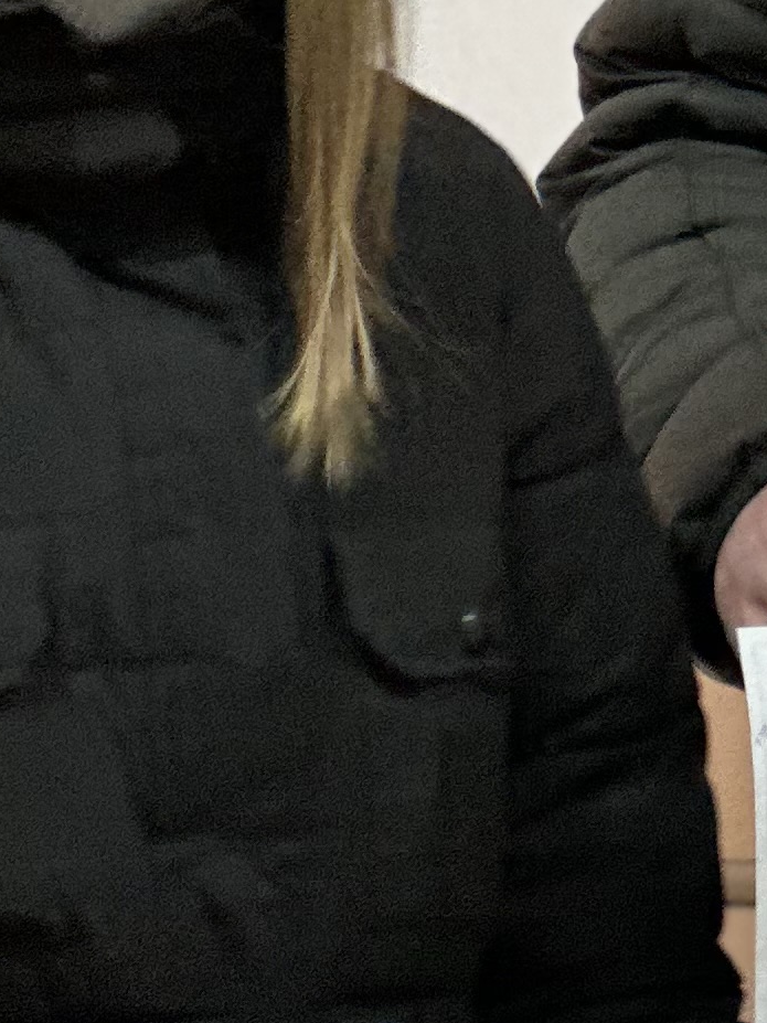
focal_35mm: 335
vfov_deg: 5.9
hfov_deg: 4.4
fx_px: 9899
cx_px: 1441
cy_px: 280
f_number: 2.8
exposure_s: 1/33
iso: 160
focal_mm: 9
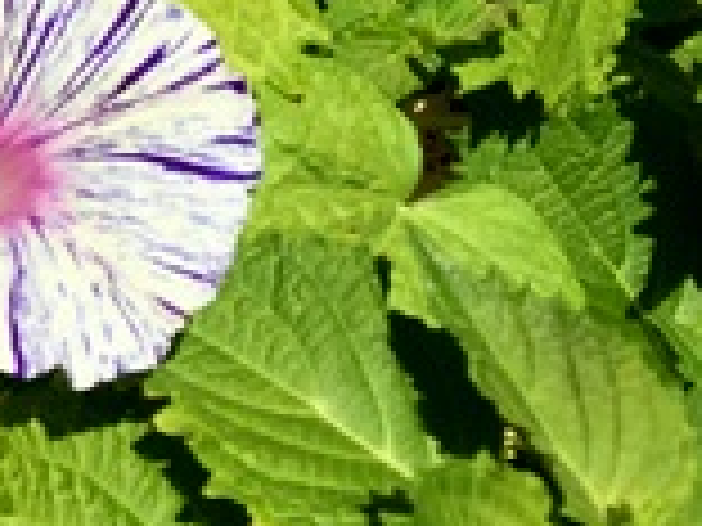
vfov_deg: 12.4
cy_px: 45
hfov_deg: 14.0
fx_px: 2413
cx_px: -688
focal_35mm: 119
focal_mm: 4.15
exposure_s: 1/1538
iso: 25
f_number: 2.2
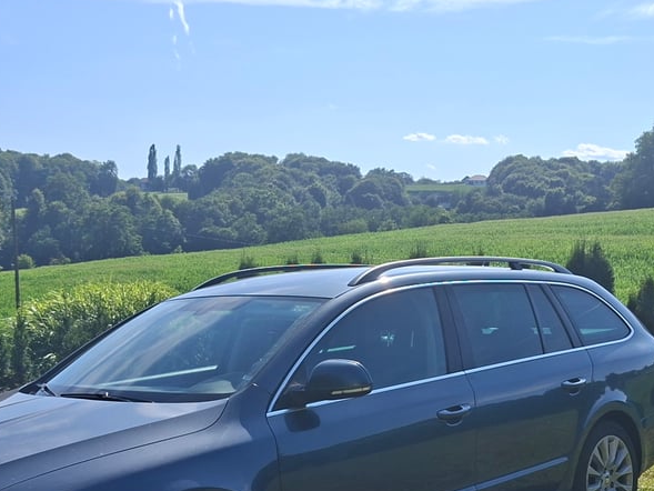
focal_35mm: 40
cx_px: 197
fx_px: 756
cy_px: 347
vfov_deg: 35.4
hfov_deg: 45.8
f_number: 1.8
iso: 50
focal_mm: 5.54
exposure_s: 1/5000
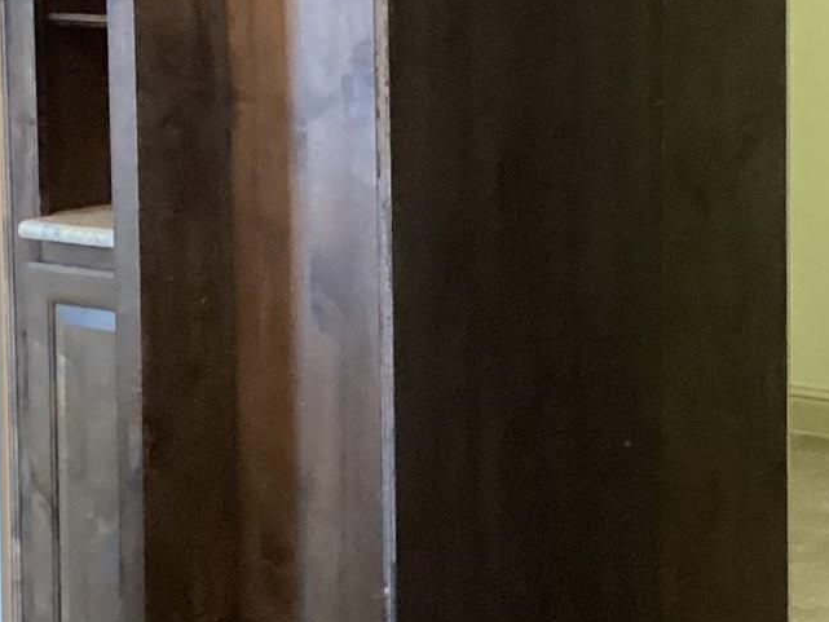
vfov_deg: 14.8
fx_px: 2371
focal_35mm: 99
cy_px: 118
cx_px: 867
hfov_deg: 19.2
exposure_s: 1/24
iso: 640
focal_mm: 3.3
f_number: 2.4
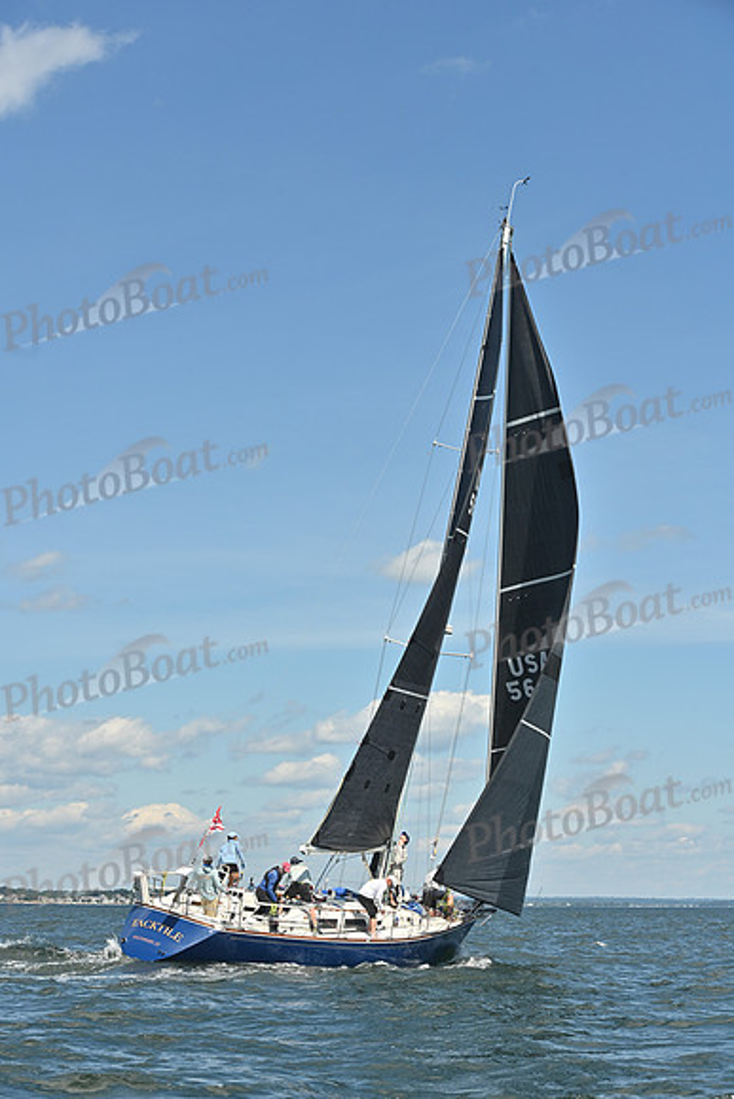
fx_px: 2139
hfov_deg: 19.5
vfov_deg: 28.8
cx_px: 367
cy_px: 550
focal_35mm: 70
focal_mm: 70
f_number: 8
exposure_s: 1/1250
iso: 250
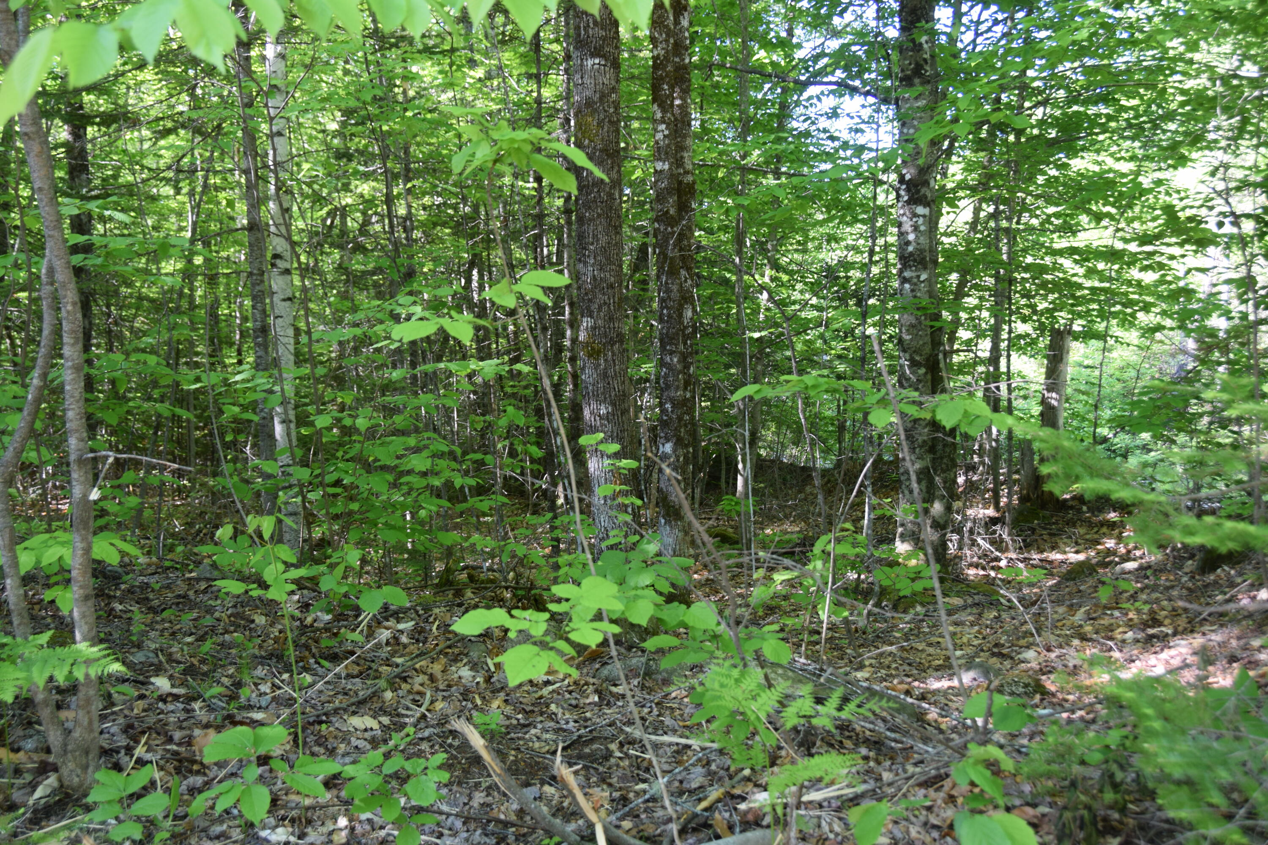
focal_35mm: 36
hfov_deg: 53.1
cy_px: 422
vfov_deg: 36.9
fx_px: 1268
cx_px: 634
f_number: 5
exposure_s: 1/100
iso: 400
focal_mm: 24
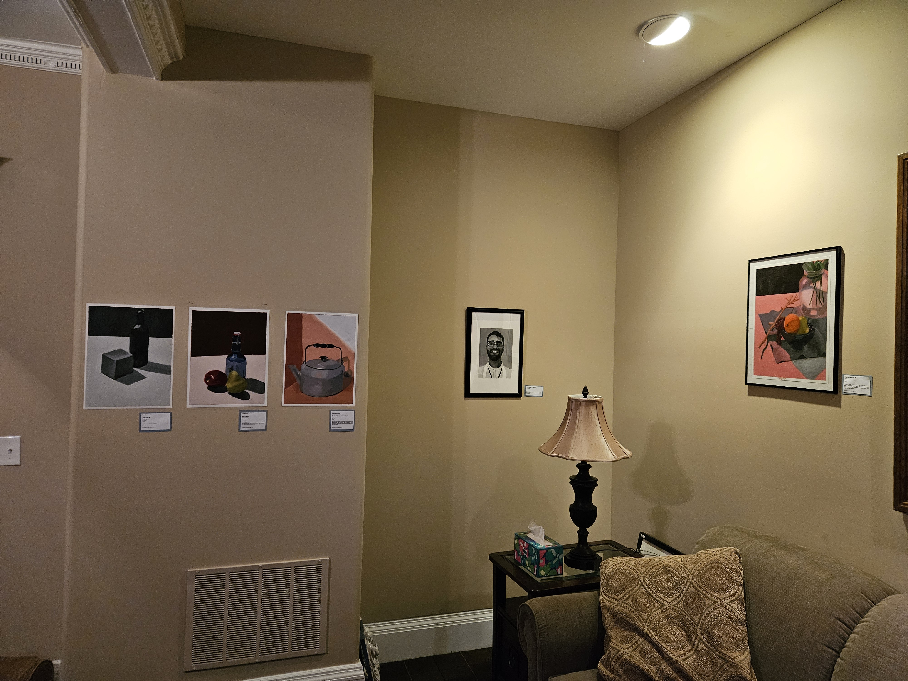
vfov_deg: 58.9
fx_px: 603
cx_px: 454
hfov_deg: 73.9
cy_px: 340
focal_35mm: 23
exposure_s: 1/30
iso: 640
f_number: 1.8
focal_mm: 5.4
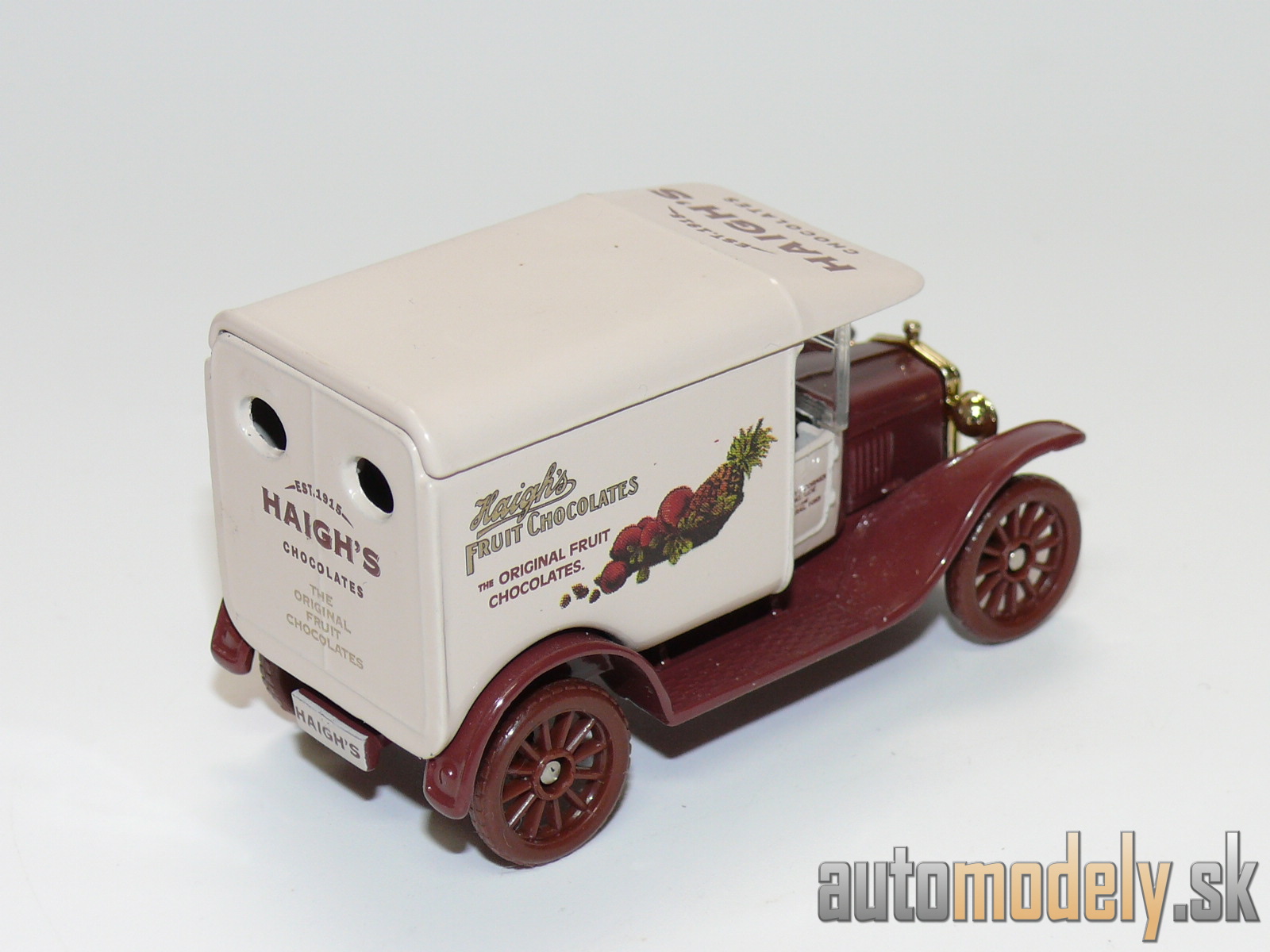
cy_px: 476
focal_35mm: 95
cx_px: 635
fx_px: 3485
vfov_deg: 15.6
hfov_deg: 20.7
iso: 100
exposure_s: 1/30
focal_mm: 12.9
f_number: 4
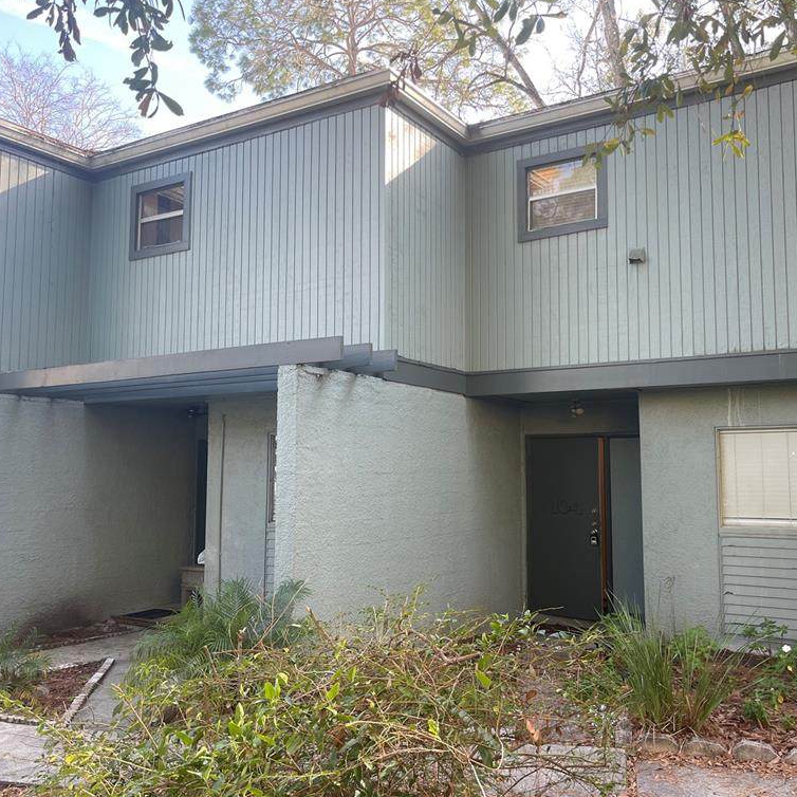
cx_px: 458
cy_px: 392
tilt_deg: +3.5
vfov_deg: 54.0
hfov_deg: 53.8
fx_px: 781
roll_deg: -1.2
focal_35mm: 30
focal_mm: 5.1
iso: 32
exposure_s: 1/164
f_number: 1.6
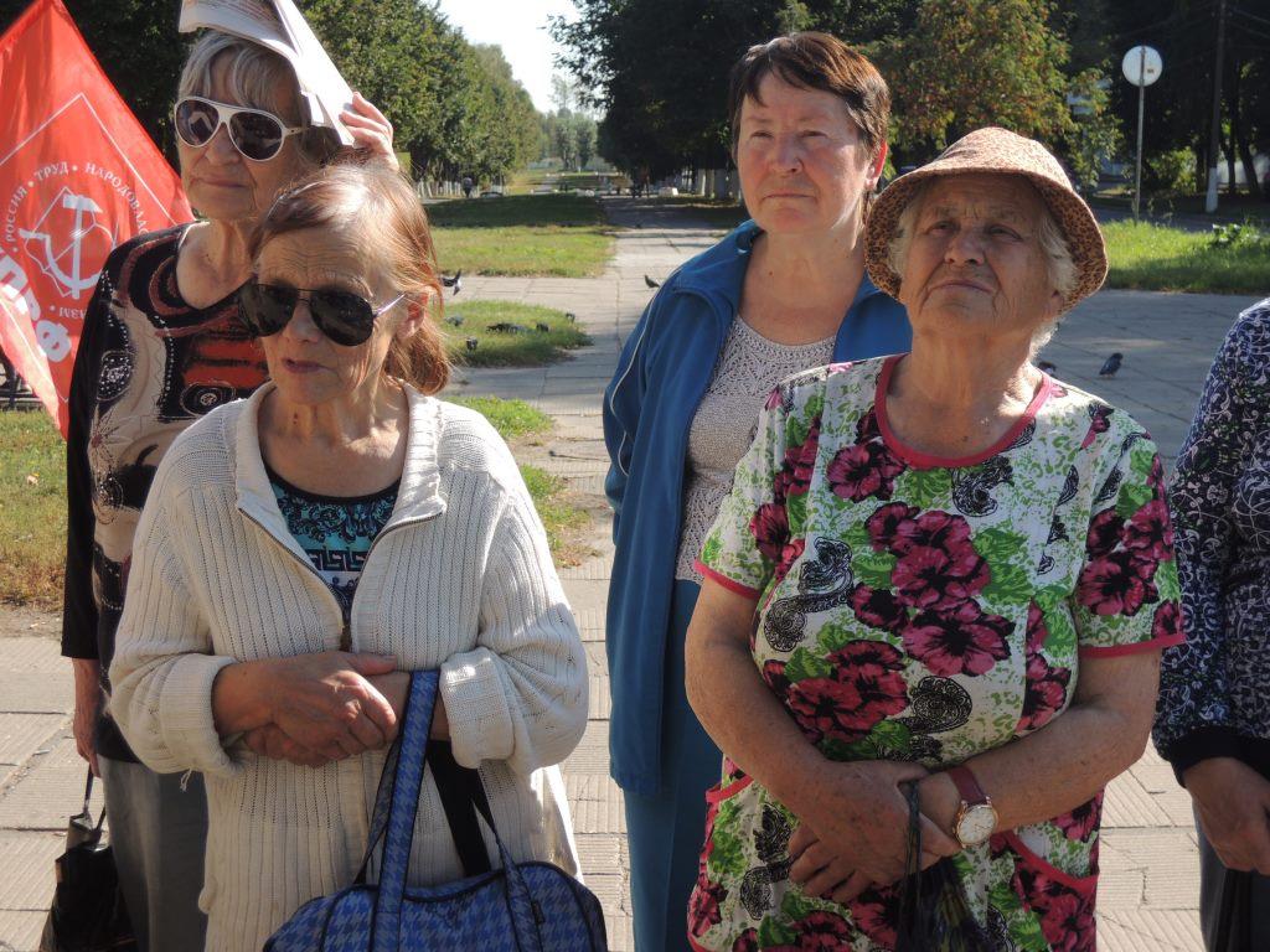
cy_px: 476
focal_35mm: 62
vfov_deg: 23.7
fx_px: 2275
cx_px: 635
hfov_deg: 31.2
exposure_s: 1/400
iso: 100
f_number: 4.2
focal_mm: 11.1
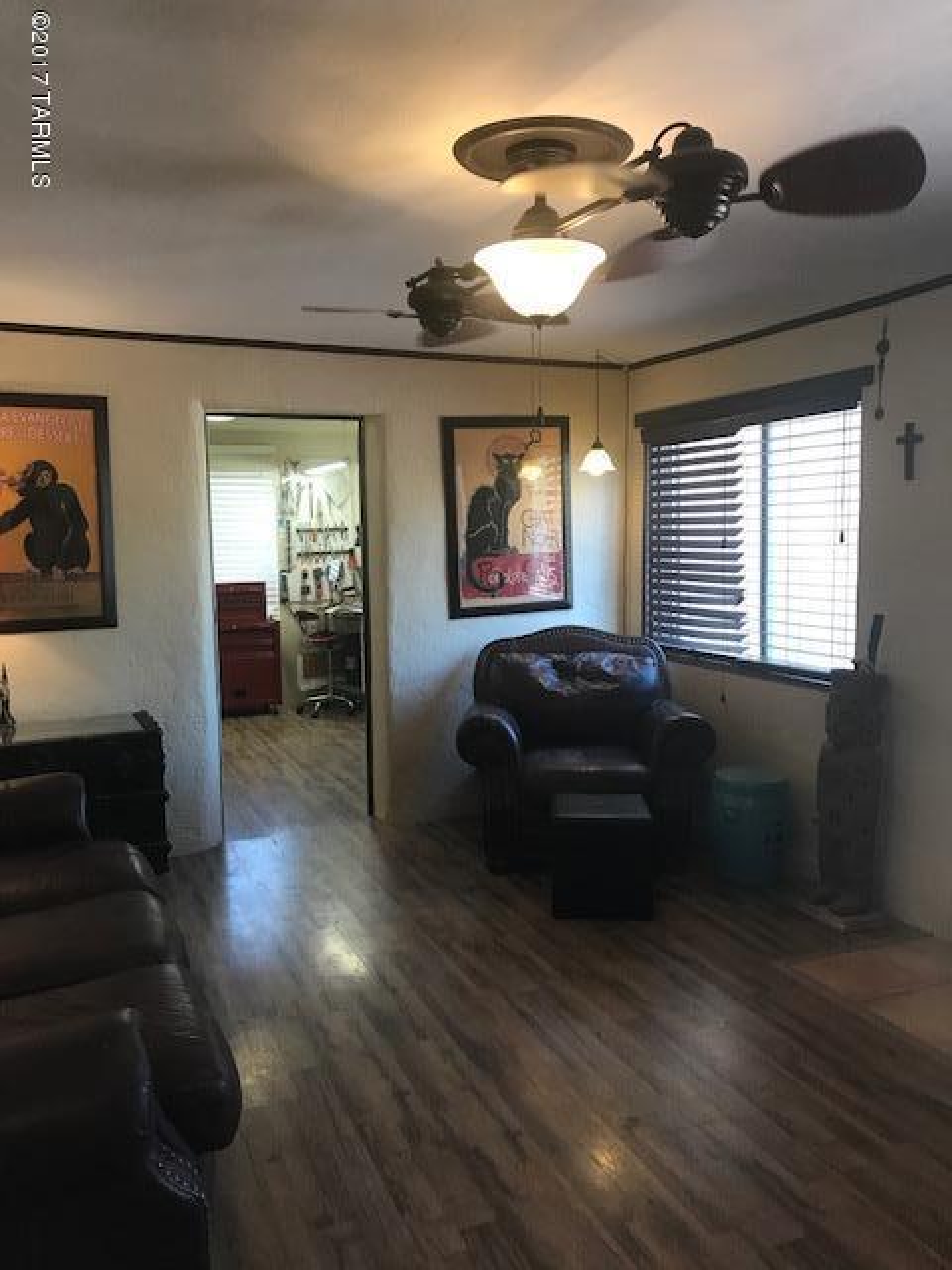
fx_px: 1027
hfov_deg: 49.7
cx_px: 476
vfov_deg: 63.4
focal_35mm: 28
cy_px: 635
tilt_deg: -5.9
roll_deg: +0.2
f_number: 1.8
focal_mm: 3.99
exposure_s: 1/30
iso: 40
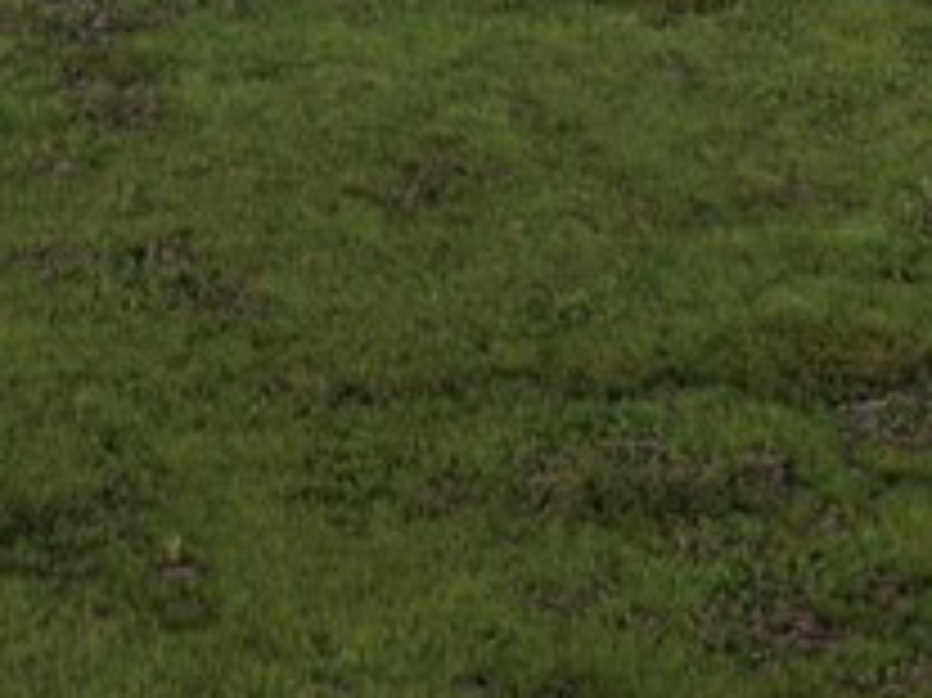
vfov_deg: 11.6
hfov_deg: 16.1
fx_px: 3202
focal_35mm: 119
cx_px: -54
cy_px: -545
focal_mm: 8.67
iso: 100
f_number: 1.8
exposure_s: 1/640
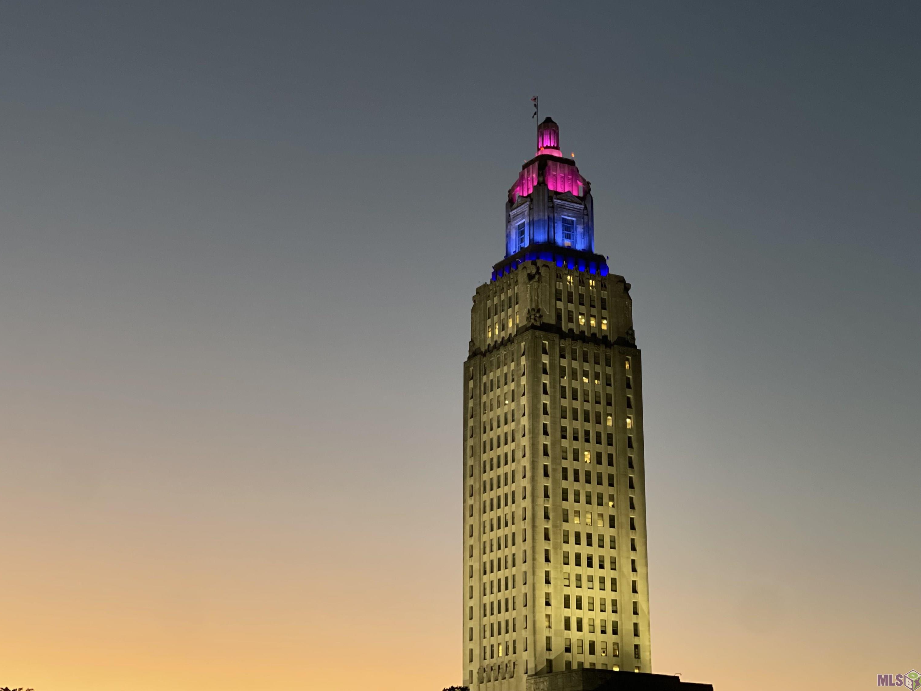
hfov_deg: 29.8
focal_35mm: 65
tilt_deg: +16.3
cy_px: 341
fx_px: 1729
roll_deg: -1.4
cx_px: 455
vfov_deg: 22.6
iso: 400
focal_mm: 7.5
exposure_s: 1/30
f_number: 2.2
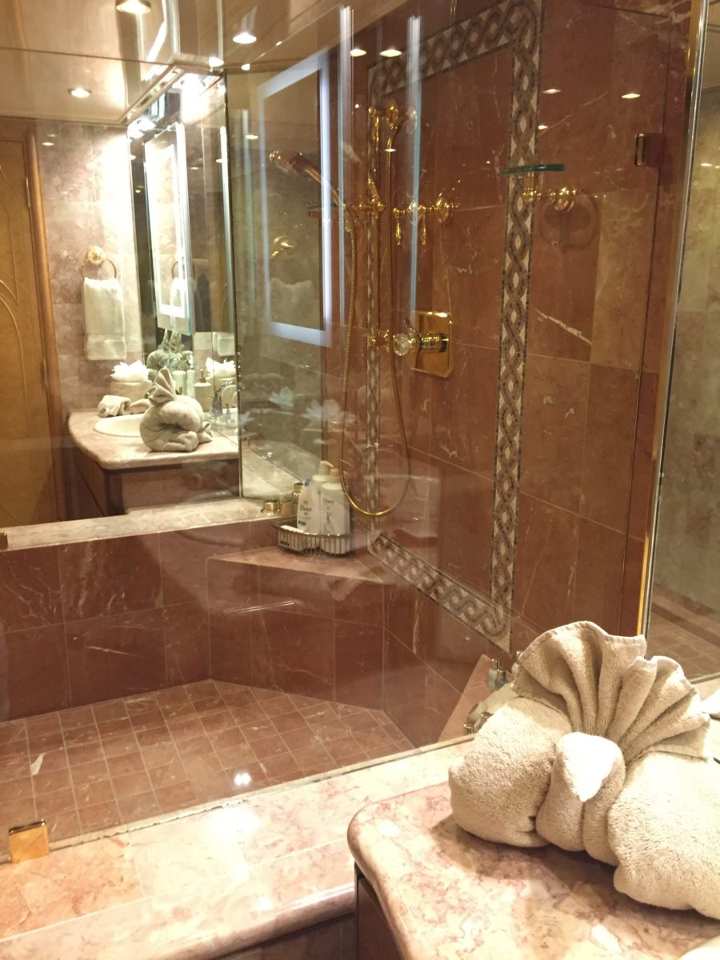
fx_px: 804
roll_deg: +0.5
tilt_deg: -14.3
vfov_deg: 61.7
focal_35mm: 29
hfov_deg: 48.2
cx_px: 360
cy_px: 480
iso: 250
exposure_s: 1/15
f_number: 2.2
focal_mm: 4.15
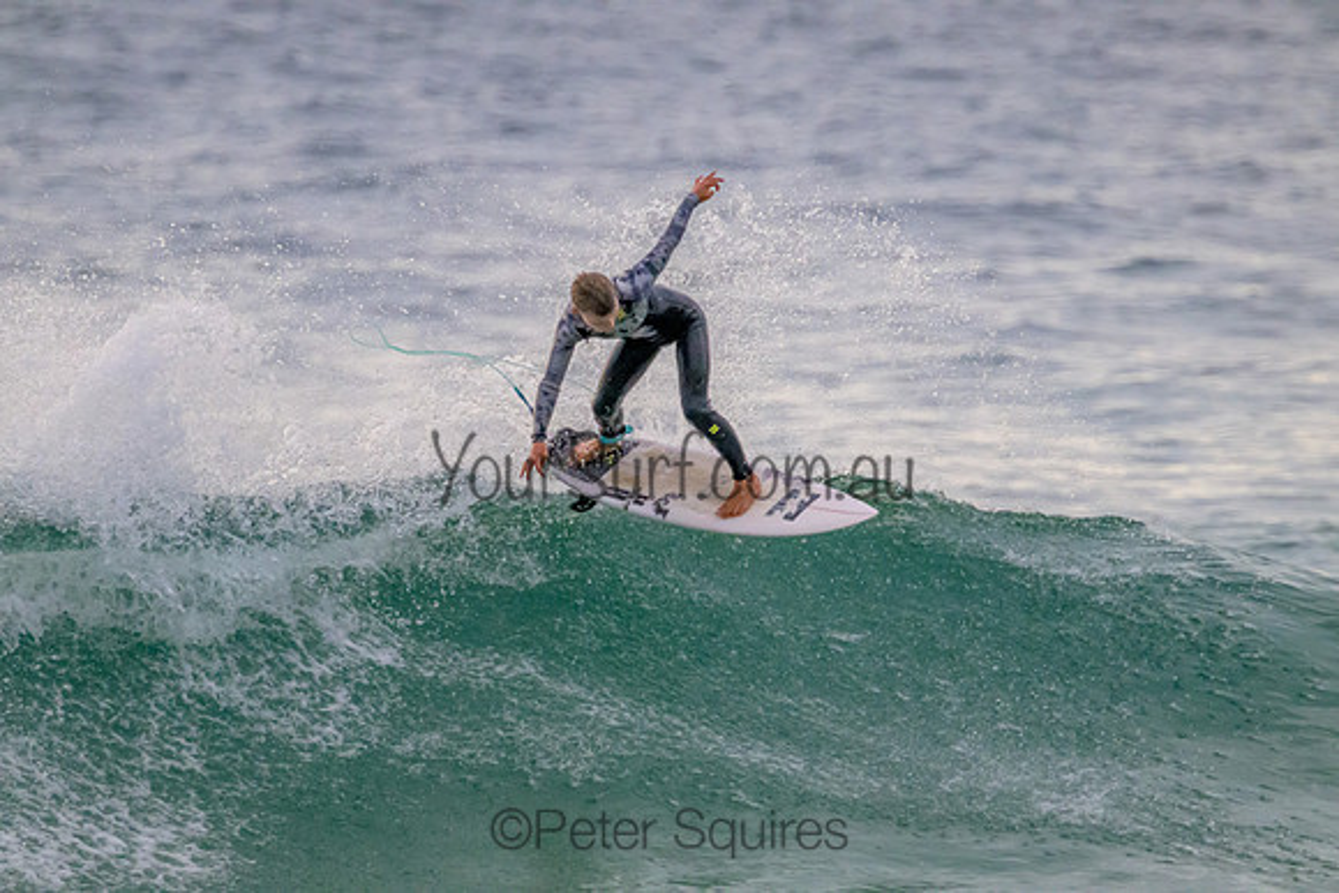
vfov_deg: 1.7
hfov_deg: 2.6
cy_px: 446
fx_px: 29761
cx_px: 670
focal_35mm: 800
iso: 7200
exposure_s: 1/2000
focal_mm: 800
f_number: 11
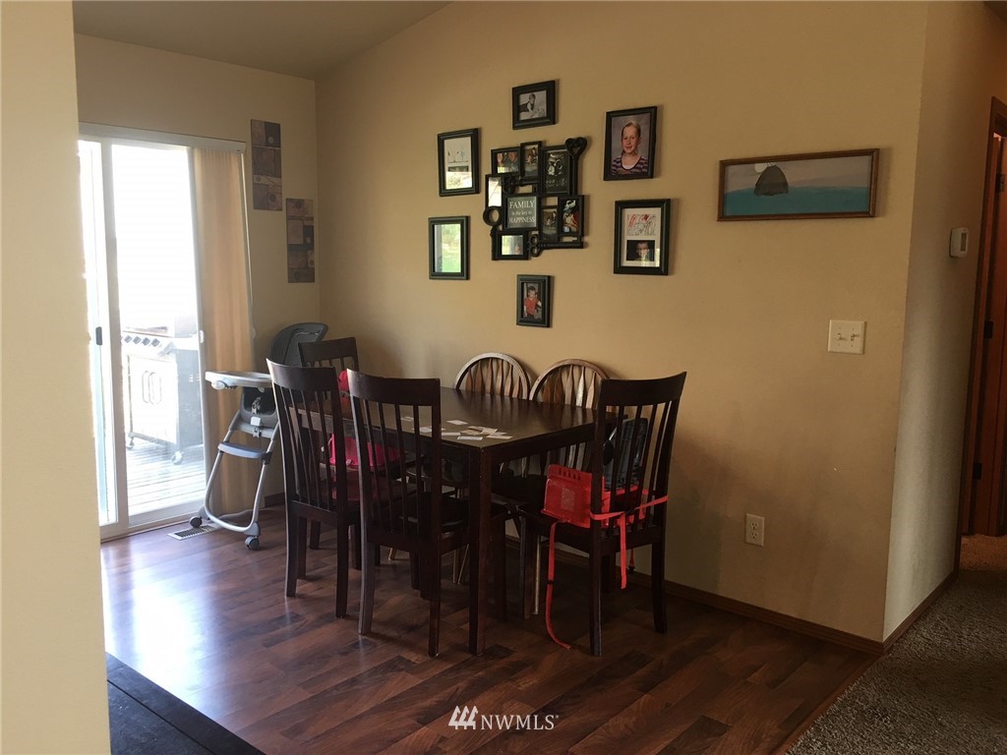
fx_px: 844
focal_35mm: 29
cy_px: 378
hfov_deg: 61.7
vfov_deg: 48.2
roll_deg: -1.0
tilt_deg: -6.3
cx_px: 504
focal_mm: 4.15
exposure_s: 1/15
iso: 25
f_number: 2.2
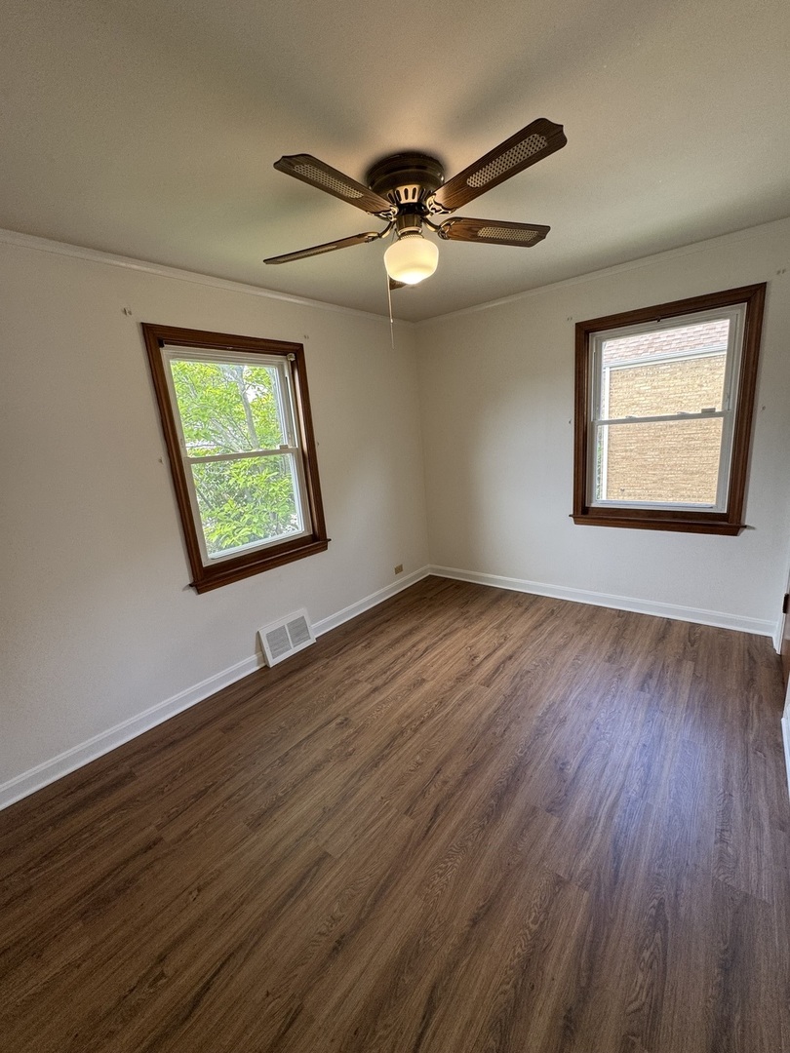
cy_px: 526
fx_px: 426
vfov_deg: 102.1
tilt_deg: -12.9
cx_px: 395
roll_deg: +3.8
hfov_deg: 85.7
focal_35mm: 14
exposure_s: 1/99
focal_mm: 2.22
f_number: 2.2
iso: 100
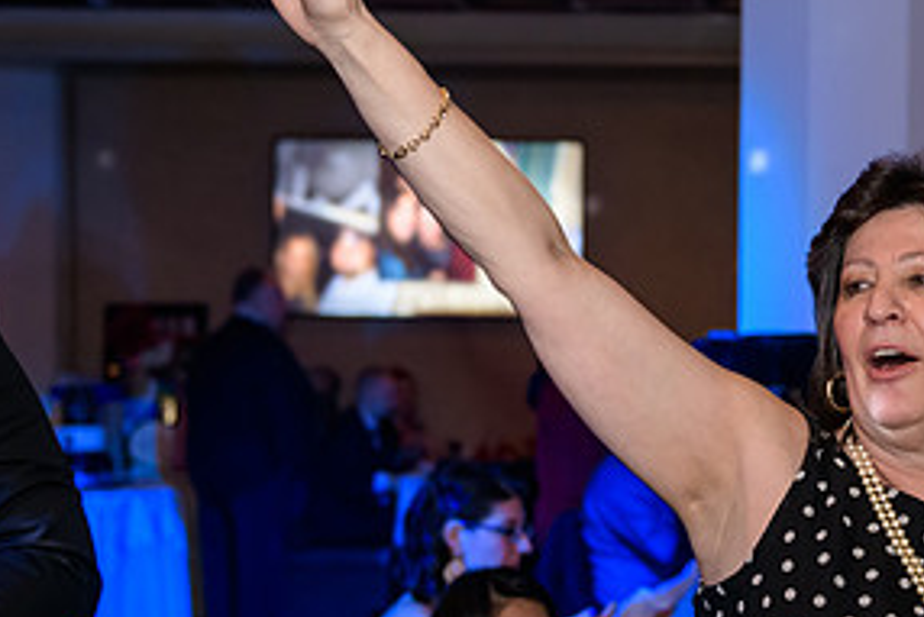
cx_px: 817
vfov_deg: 17.7
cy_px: 357
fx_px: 1977
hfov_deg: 25.5
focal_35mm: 77
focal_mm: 38
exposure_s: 1/125
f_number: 3.2
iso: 1600
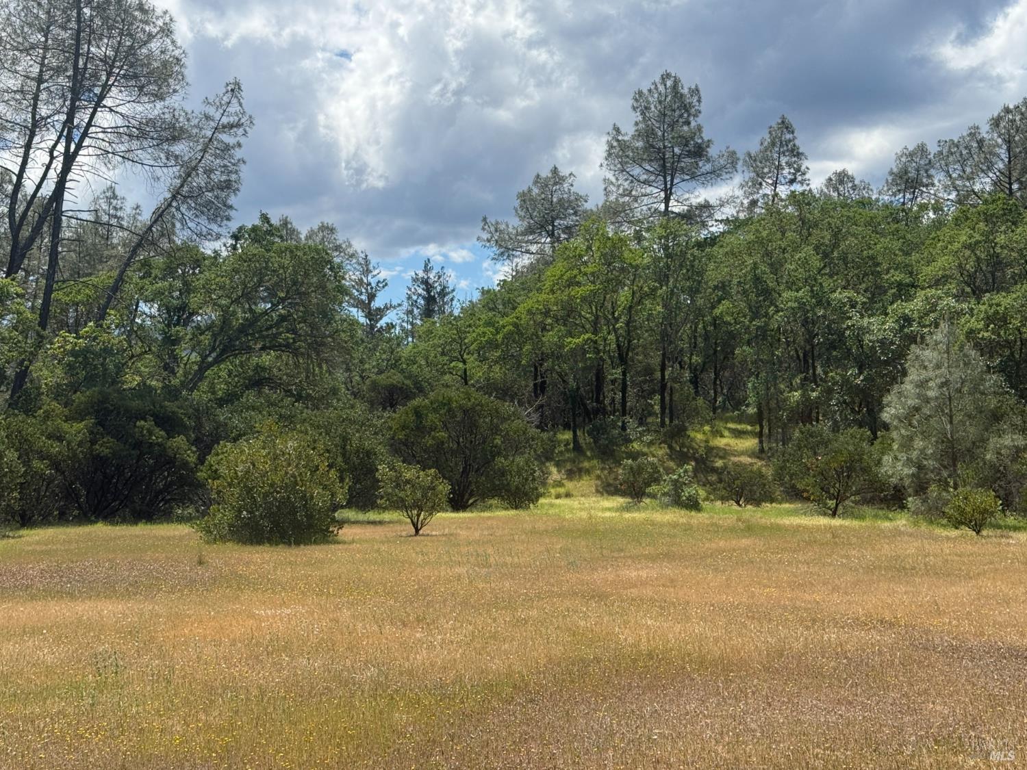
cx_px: 514
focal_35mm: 48
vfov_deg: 30.3
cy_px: 385
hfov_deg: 39.7
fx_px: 1424
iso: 80
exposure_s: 1/5208
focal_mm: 6.76
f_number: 1.78
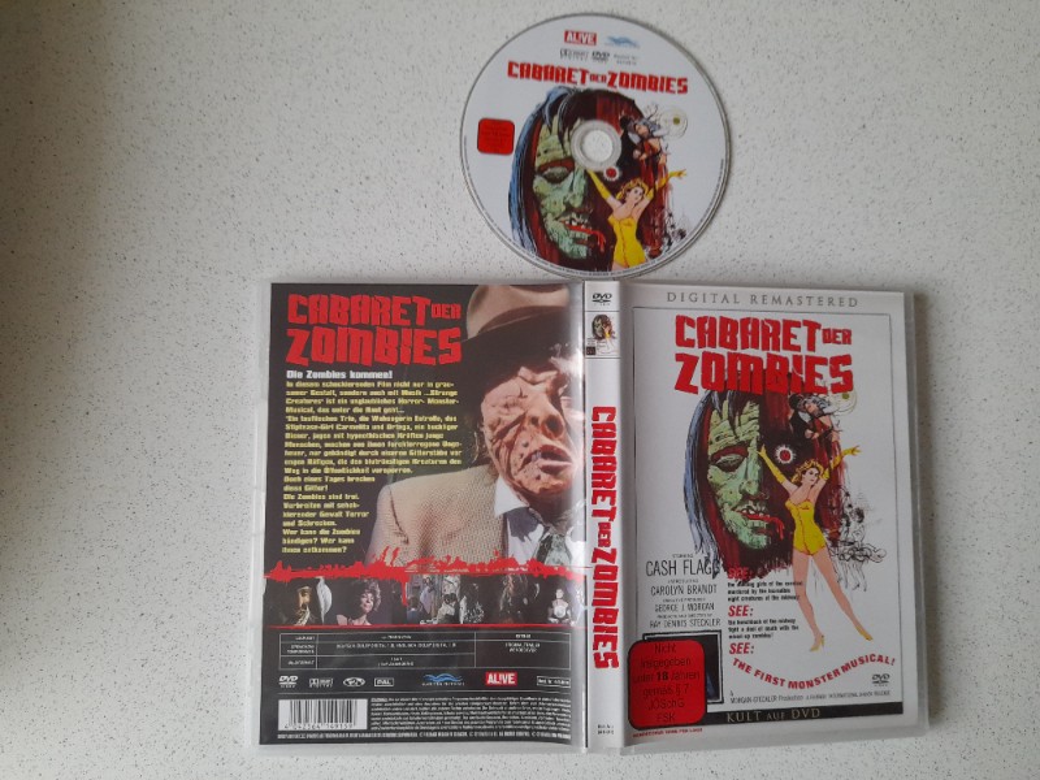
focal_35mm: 25
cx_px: 520
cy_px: 390
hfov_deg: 69.4
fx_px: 751
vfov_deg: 54.9
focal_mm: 4.6
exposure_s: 1/60
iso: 250
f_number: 2
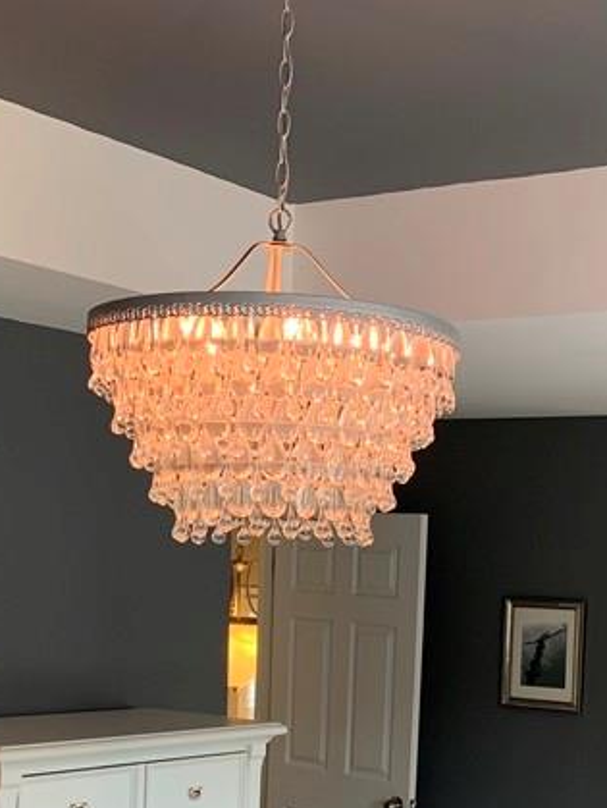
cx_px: 474
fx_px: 1447
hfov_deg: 23.4
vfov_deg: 29.9
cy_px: 717
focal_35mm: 62
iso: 64
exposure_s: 1/60
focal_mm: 4.25
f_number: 1.8
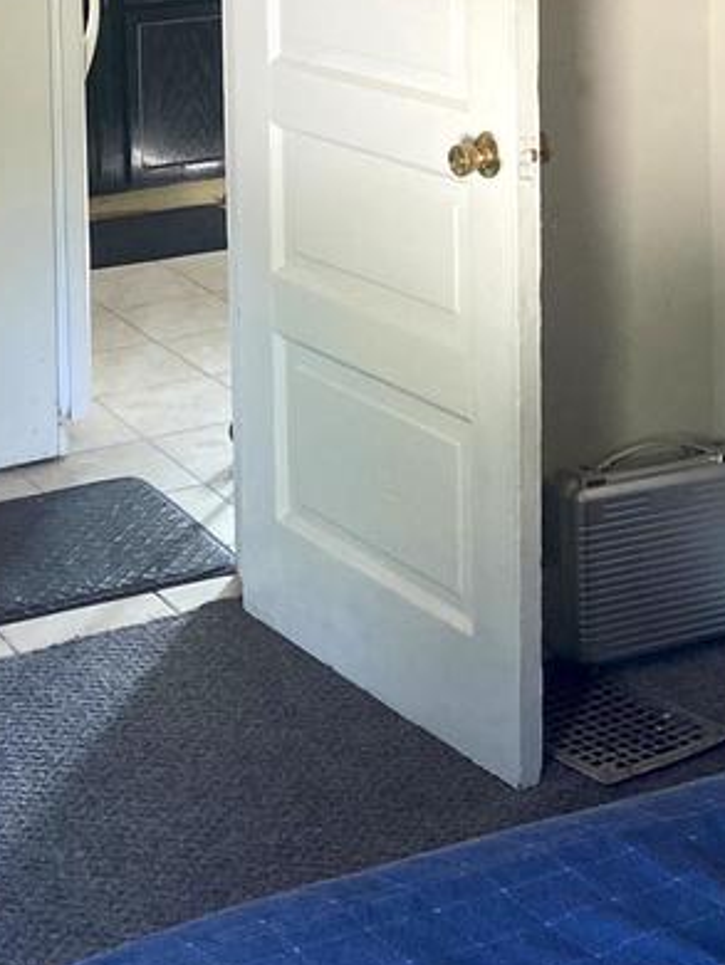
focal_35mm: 72
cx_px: 255
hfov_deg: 20.4
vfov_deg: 25.2
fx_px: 2008
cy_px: -79
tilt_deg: -4.8
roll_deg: +1.5
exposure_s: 1/60
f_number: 1.8
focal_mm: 4.25
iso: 320
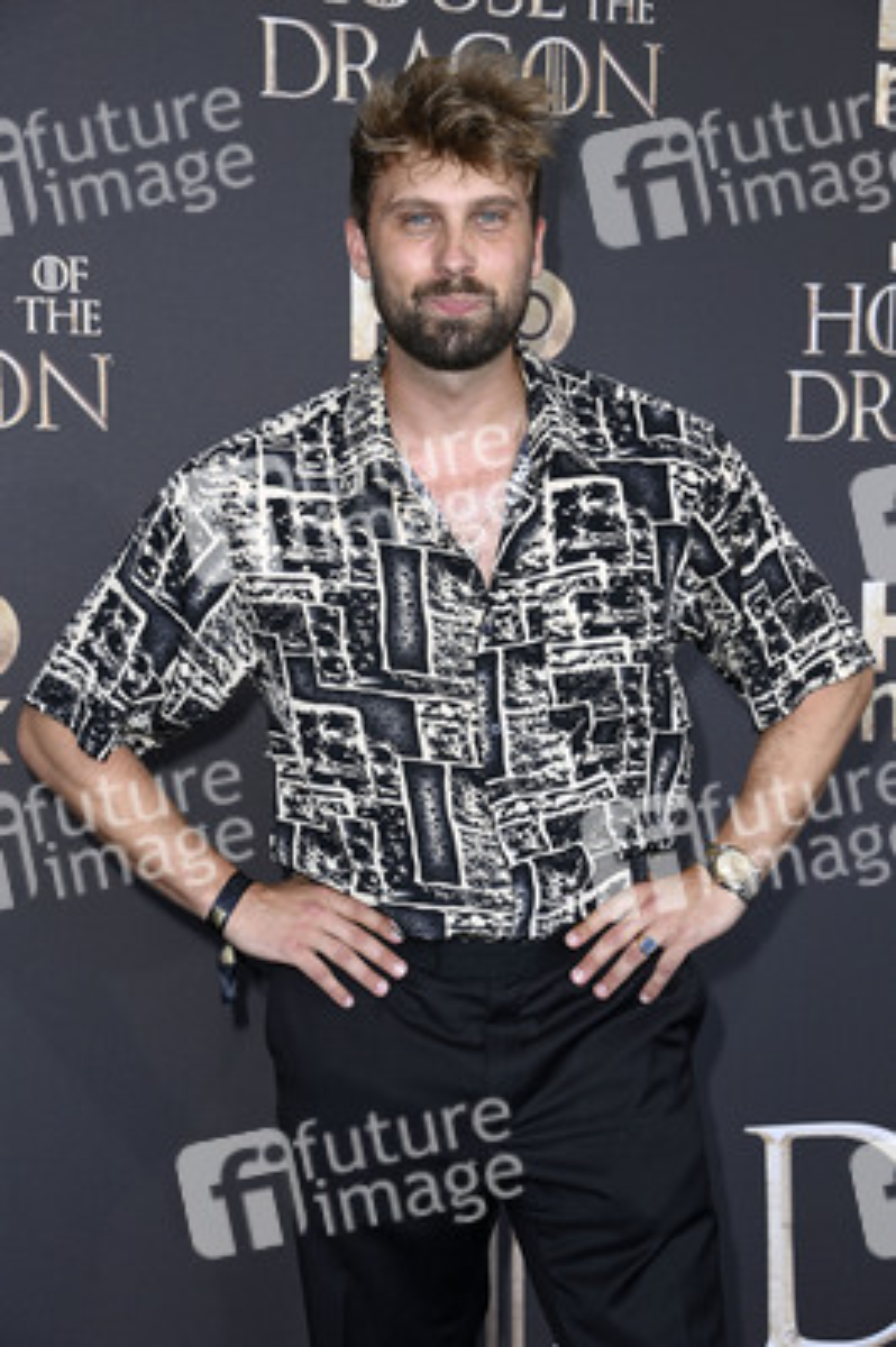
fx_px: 2692
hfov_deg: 18.9
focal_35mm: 72
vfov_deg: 28.1
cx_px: 448
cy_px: 674
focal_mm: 72
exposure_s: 1/250
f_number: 5.6
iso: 250
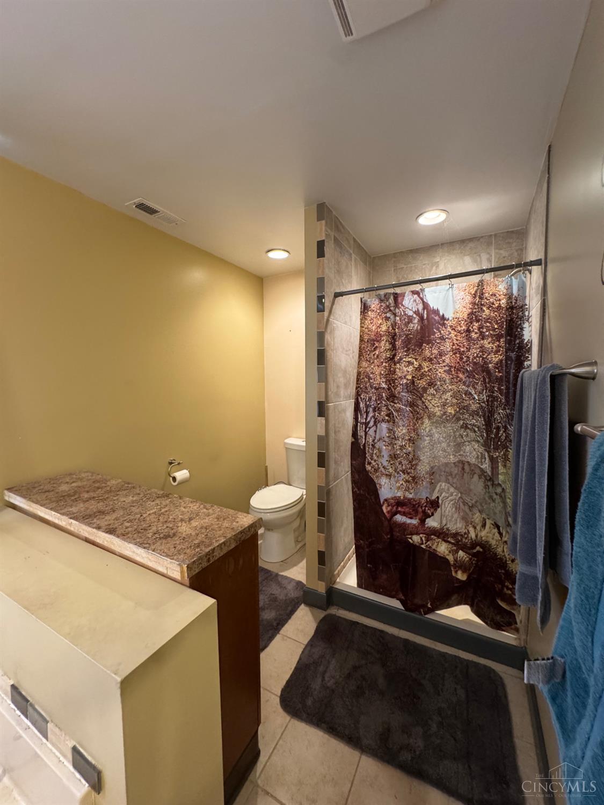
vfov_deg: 102.1
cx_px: 302
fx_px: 326
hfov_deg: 85.7
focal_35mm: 14
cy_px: 402
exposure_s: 1/60
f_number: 2.2
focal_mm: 2.22
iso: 320
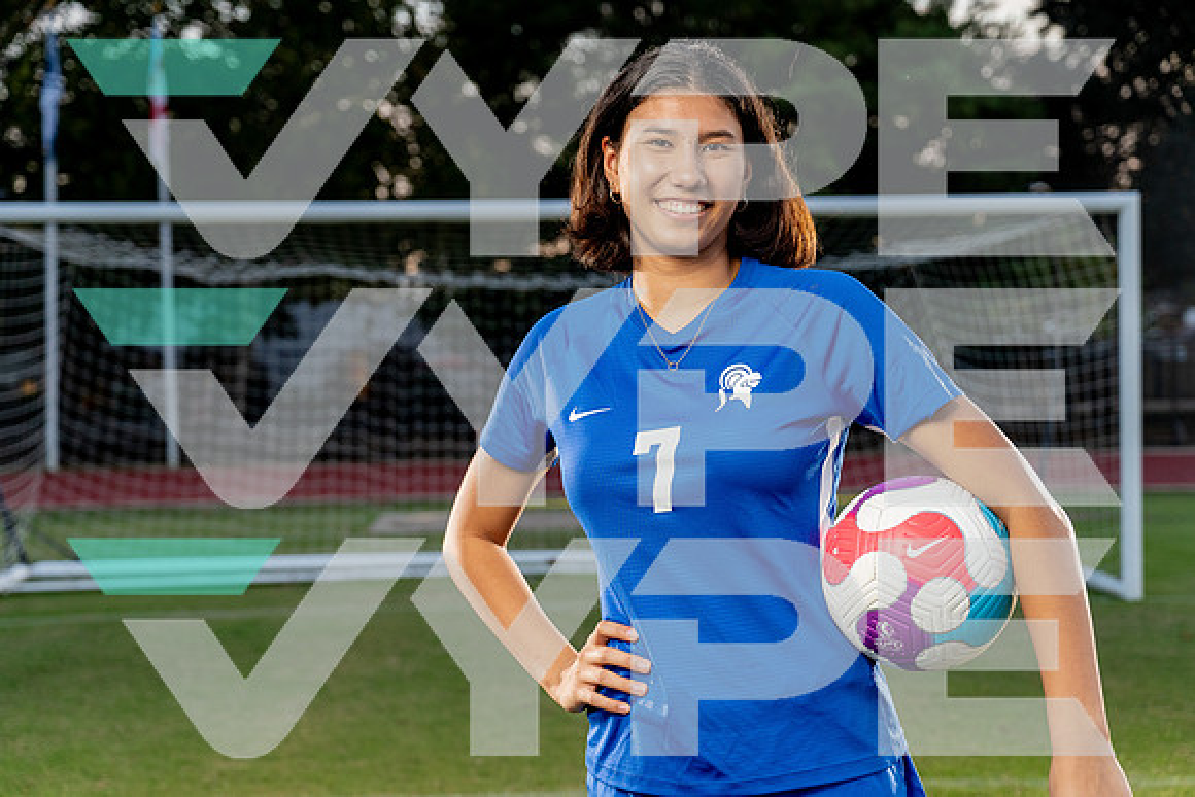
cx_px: 598
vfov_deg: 22.6
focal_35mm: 60
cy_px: 398
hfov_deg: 33.4
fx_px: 1992
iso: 800
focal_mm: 60
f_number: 4
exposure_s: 1/250
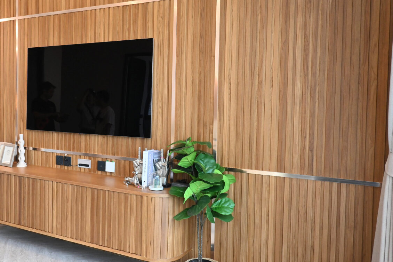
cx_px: 139
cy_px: 121
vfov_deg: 38.8
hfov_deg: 54.9
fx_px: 371
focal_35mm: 34
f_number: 8
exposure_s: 1/40
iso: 1600
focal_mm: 16
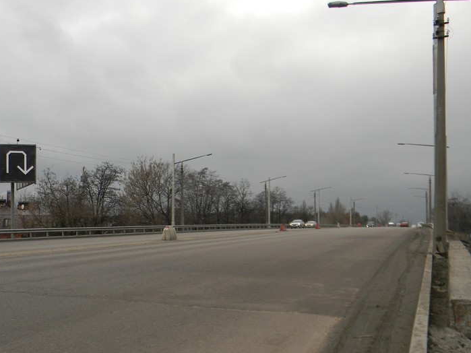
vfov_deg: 35.0
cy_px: 218
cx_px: 162
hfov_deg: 45.2
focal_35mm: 41
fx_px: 558
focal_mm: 5
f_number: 3.5
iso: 80
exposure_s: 1/234
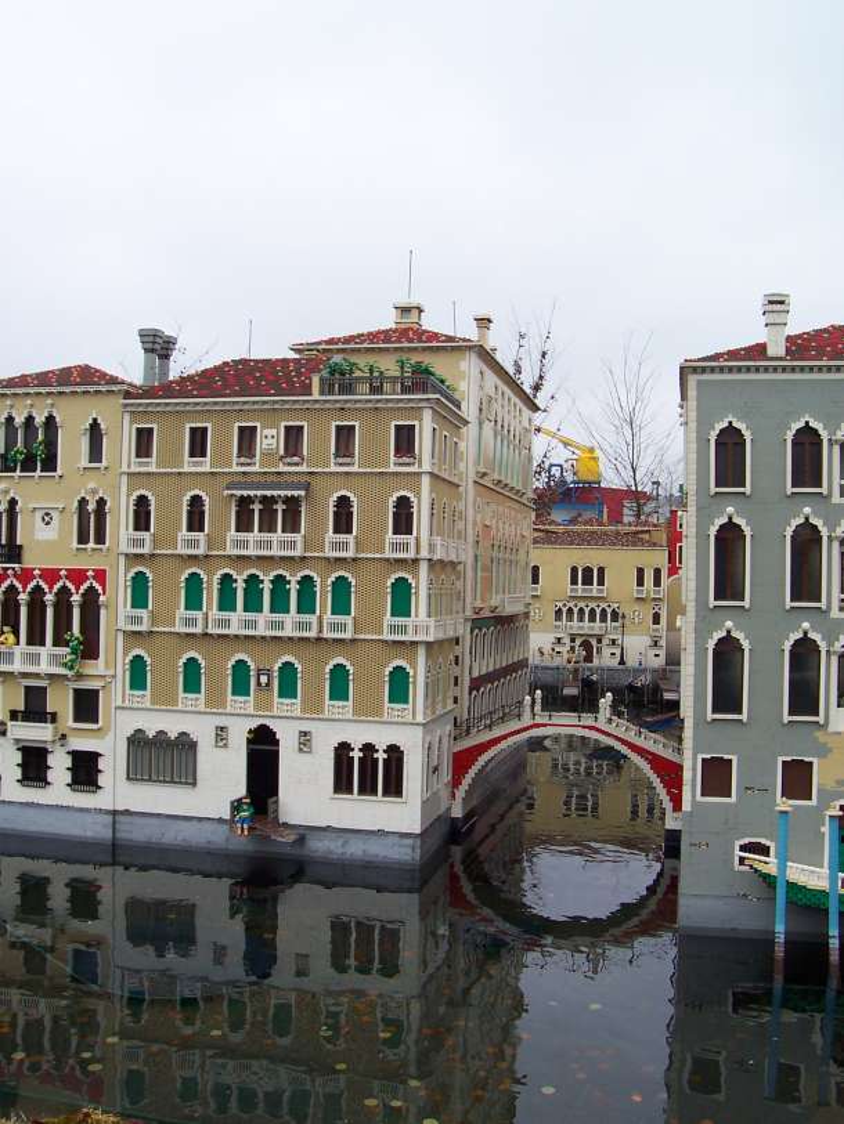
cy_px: 562
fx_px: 1203
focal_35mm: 37
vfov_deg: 50.1
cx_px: 422
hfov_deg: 38.7
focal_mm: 5.6
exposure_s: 1/250
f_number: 5.6
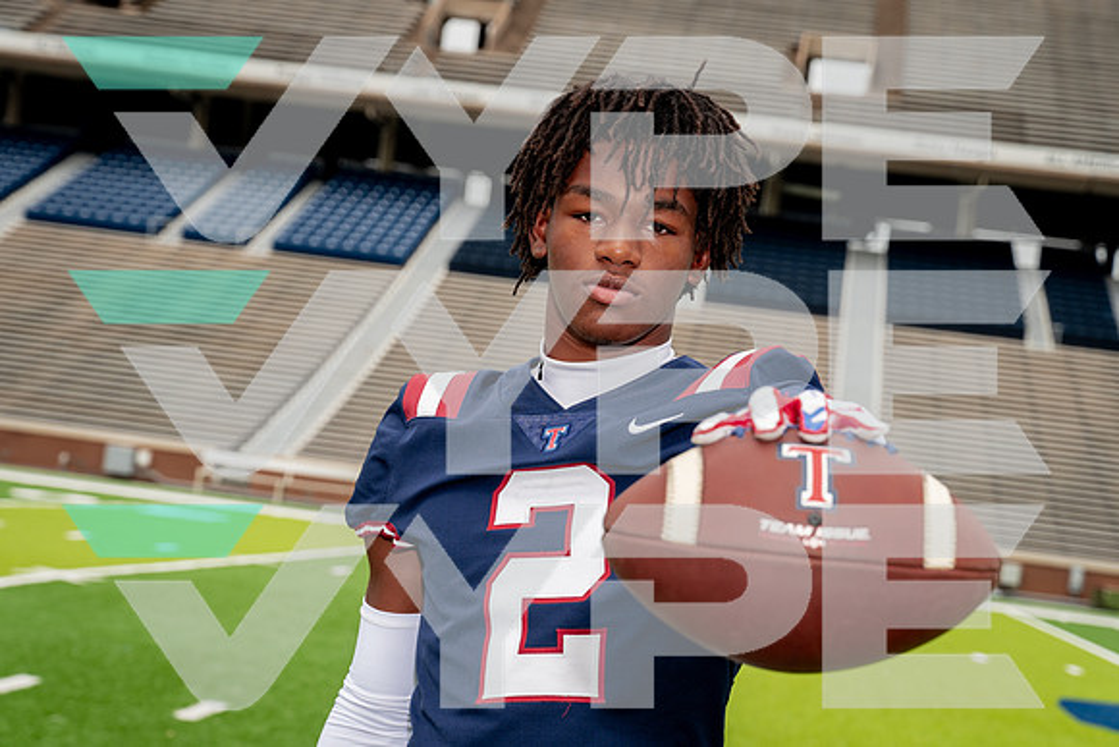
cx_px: 560
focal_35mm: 76
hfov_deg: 26.7
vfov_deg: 18.0
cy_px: 374
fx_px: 2359
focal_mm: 70
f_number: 5.6
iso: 100
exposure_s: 1/400
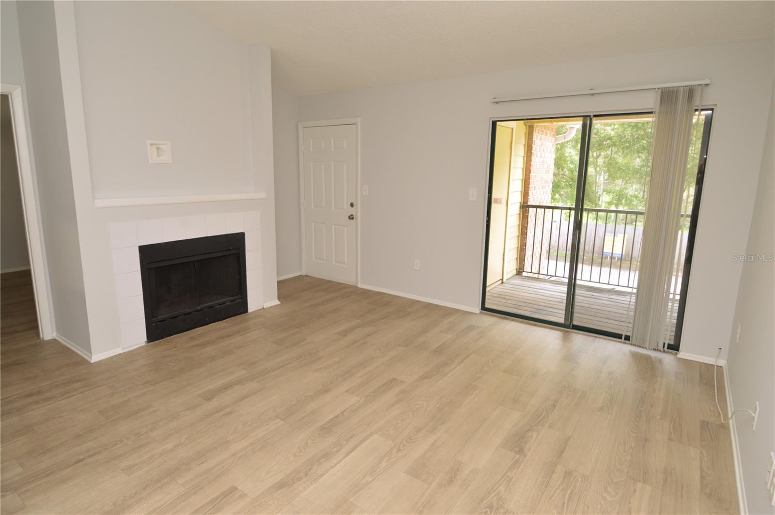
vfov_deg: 67.3
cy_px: 258
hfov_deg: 90.1
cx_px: 388
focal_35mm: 18
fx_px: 387
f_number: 4.5
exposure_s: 1/80
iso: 400
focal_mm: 12
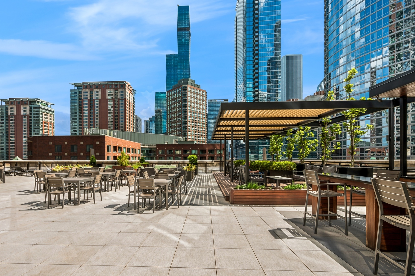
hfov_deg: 93.2
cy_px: 161
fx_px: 196
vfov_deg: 69.8
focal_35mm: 17
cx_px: 193
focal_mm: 14
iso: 100
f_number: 14
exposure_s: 1/50
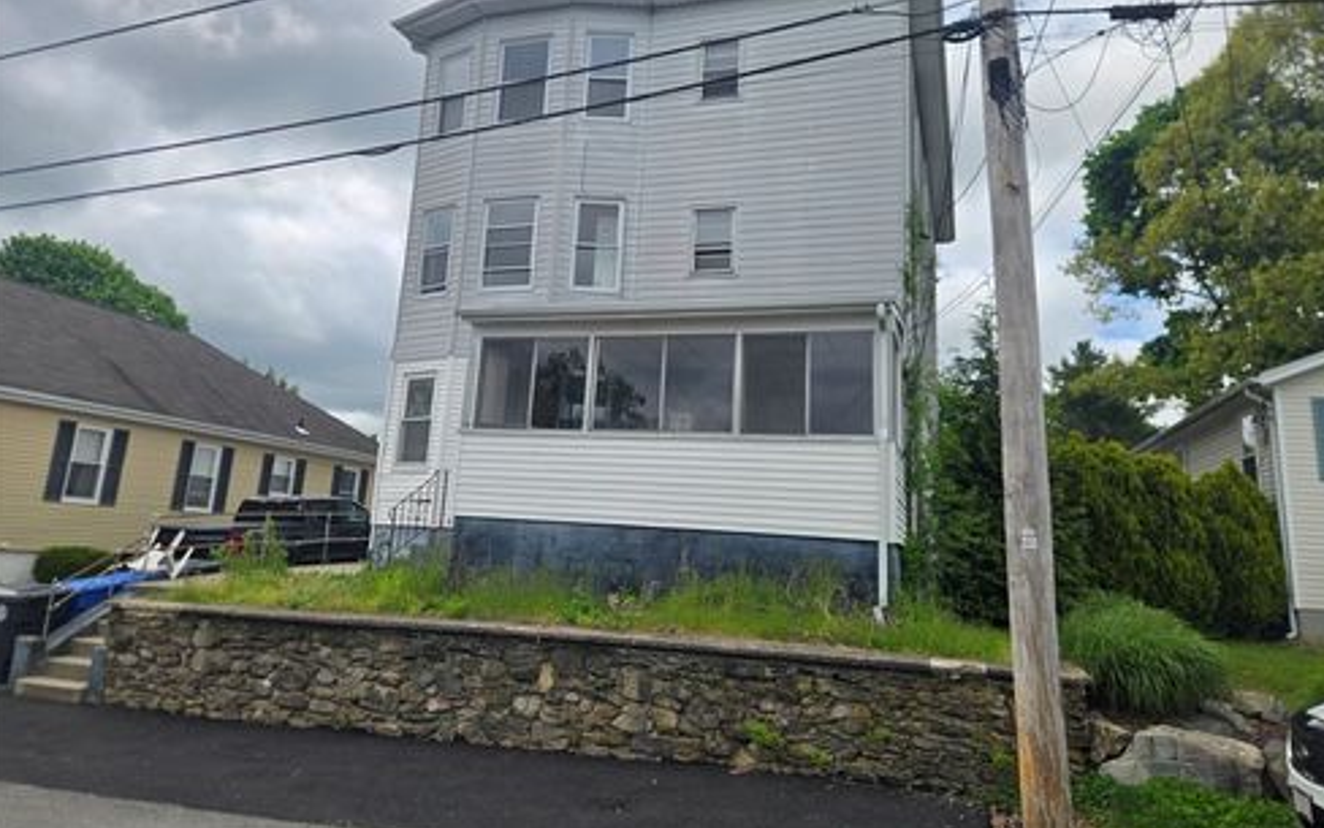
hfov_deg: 72.5
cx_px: 662
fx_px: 902
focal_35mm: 25
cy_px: 330
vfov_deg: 49.0
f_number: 1.8
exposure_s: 1/1973
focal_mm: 5.4
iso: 25
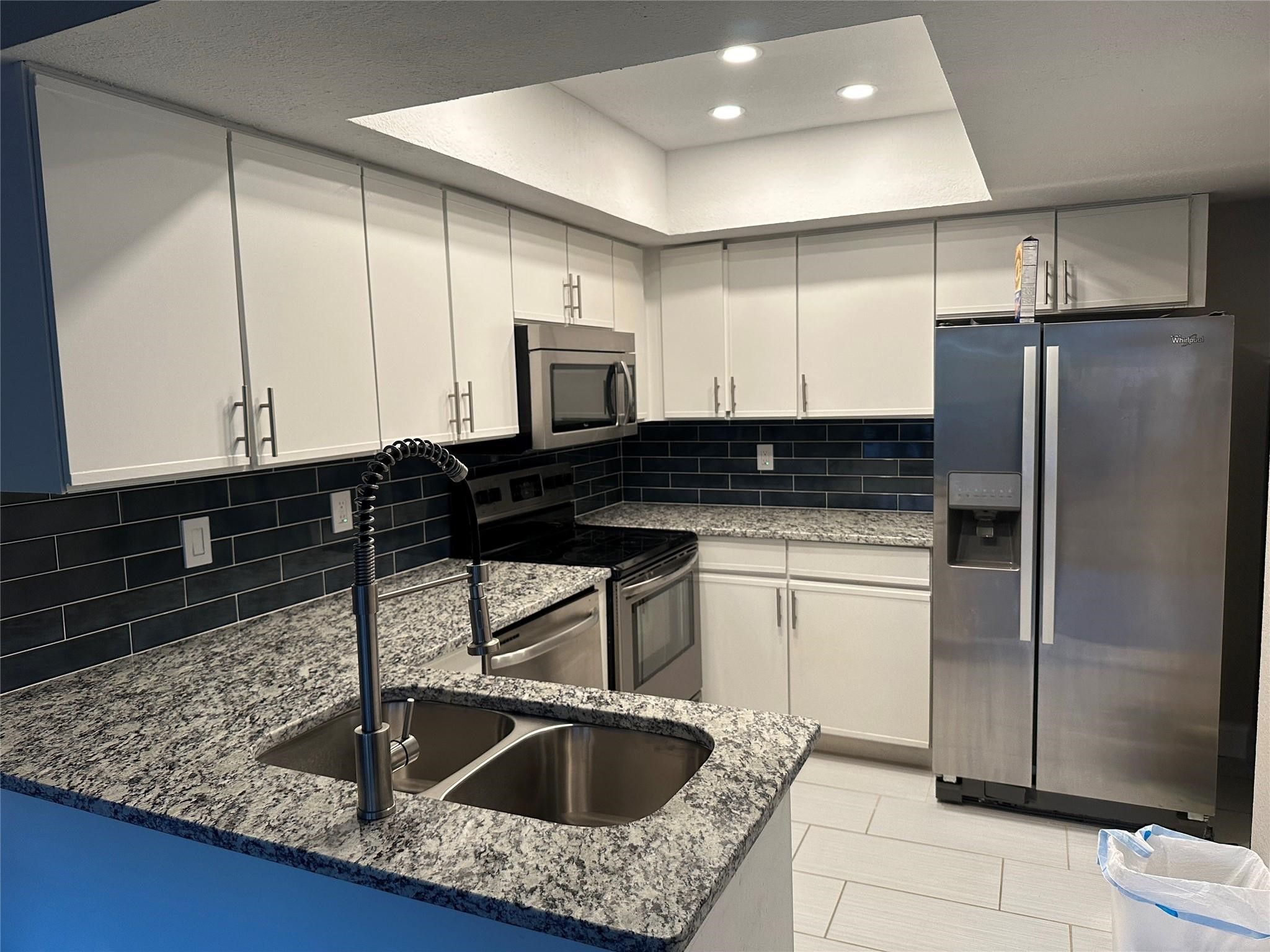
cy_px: 476
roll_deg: +2.0
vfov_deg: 56.8
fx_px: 881
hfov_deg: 71.6
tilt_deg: -5.7
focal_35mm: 24
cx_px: 635
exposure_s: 1/120
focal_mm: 6.86
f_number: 1.78
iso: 200
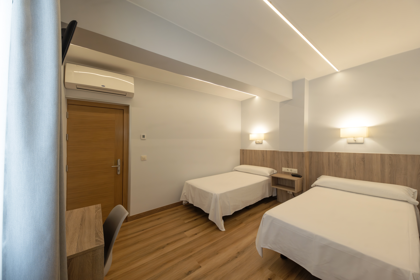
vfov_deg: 90.0
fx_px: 140
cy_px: 140
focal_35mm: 12
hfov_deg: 112.6
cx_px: 210
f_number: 7.1
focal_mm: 12
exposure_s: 1/80
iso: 800
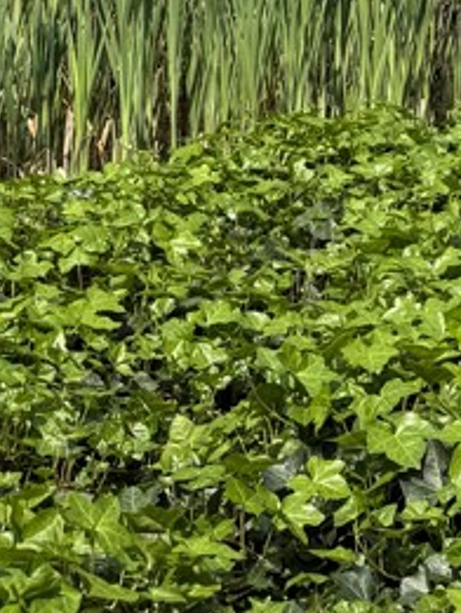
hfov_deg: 10.3
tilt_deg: +3.2
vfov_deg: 12.7
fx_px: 2448
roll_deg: -1.4
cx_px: 735
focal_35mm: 138
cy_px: -582
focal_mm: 6.76
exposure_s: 1/4673
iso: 80
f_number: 1.78
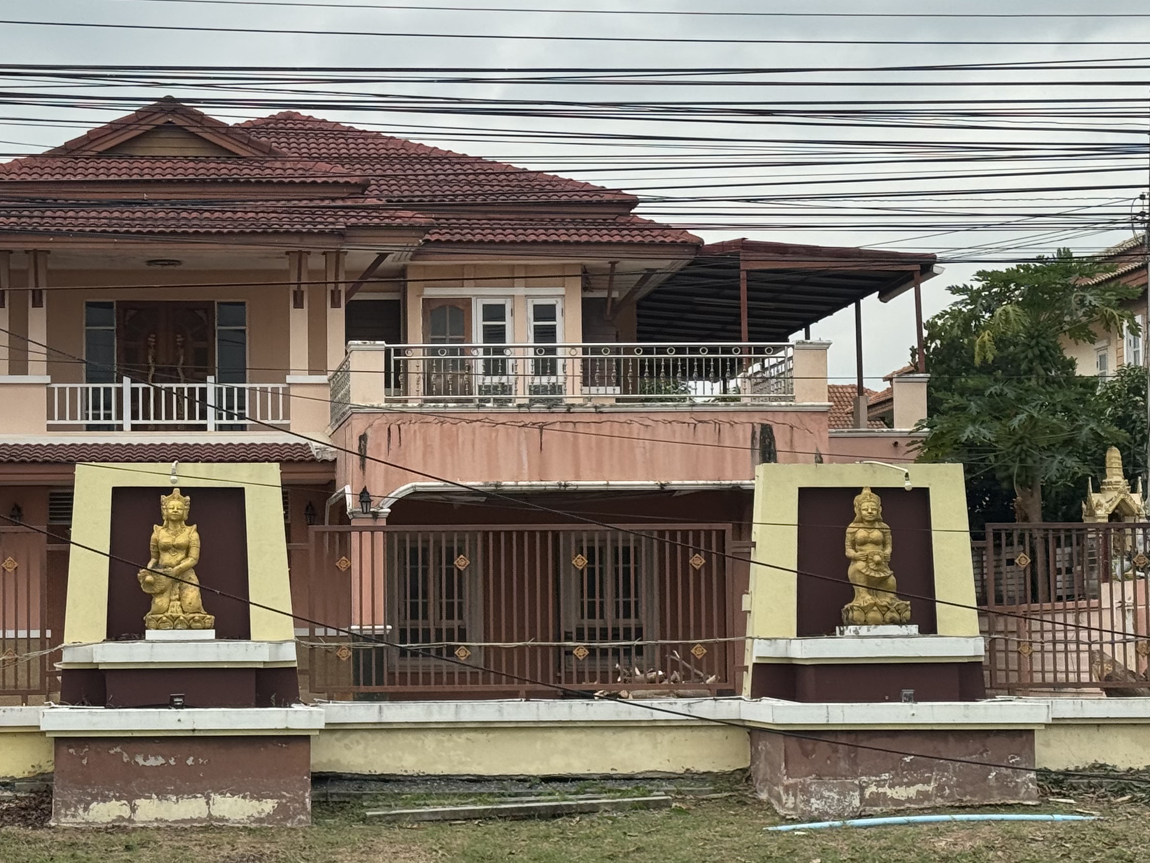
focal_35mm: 86
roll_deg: +1.8
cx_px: 384
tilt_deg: +5.6
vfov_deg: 17.2
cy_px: 468
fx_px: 2857
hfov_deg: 22.7
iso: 64
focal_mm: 6.76
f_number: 1.78
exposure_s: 1/2415
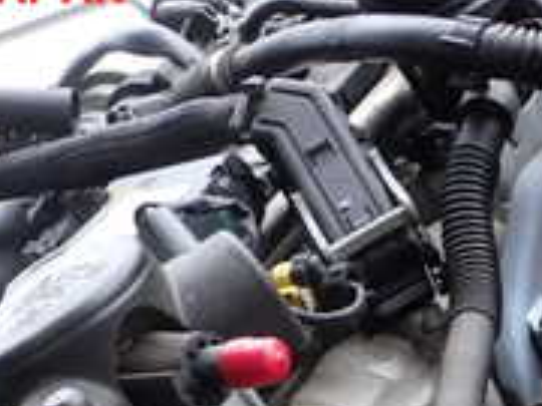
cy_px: 623
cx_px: 482
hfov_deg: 19.3
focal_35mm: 100
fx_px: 1566
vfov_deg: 13.8
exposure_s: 1/80
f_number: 3.2
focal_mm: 5.4
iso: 100
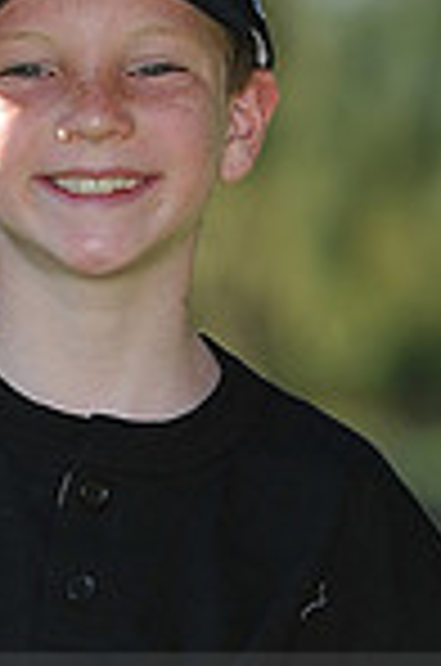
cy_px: 716
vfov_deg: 2.6
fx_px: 14510
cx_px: -126
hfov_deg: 1.7
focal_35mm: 786
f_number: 4.5
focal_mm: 200
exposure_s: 1/800
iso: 200
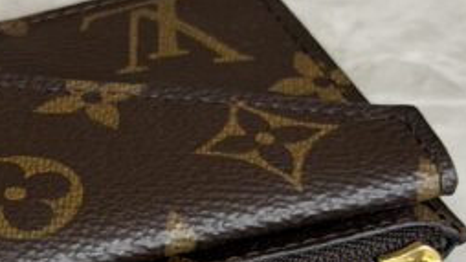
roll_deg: +2.6
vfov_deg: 7.3
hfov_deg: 12.9
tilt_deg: -37.9
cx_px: 11
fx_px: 2039
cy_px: 227
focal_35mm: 165
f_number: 1.78
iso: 80
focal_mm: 6.76
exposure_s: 1/120
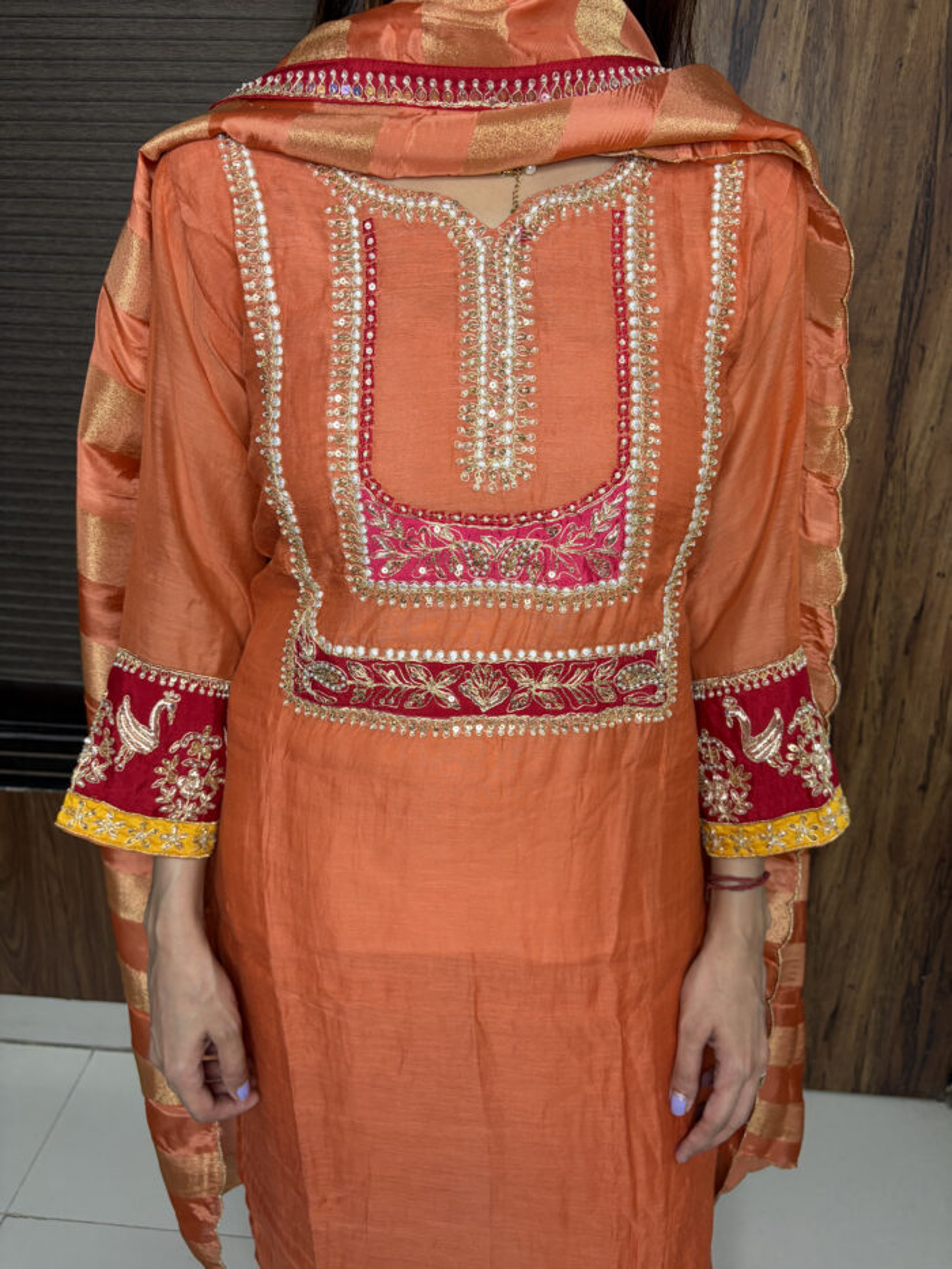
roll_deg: -1.1
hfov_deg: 53.1
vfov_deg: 67.3
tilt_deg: -23.3
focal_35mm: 26
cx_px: 476
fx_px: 953
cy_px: 634
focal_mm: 5.96
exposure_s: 1/50
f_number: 1.6
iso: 80
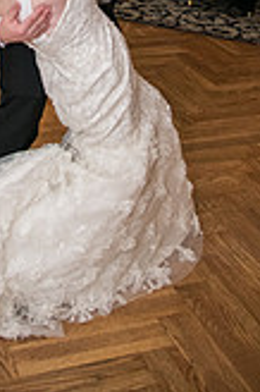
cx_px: 26
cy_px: -103
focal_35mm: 66
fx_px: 716
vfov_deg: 26.4
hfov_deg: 20.2
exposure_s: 1/320
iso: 2000
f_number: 4
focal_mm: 24
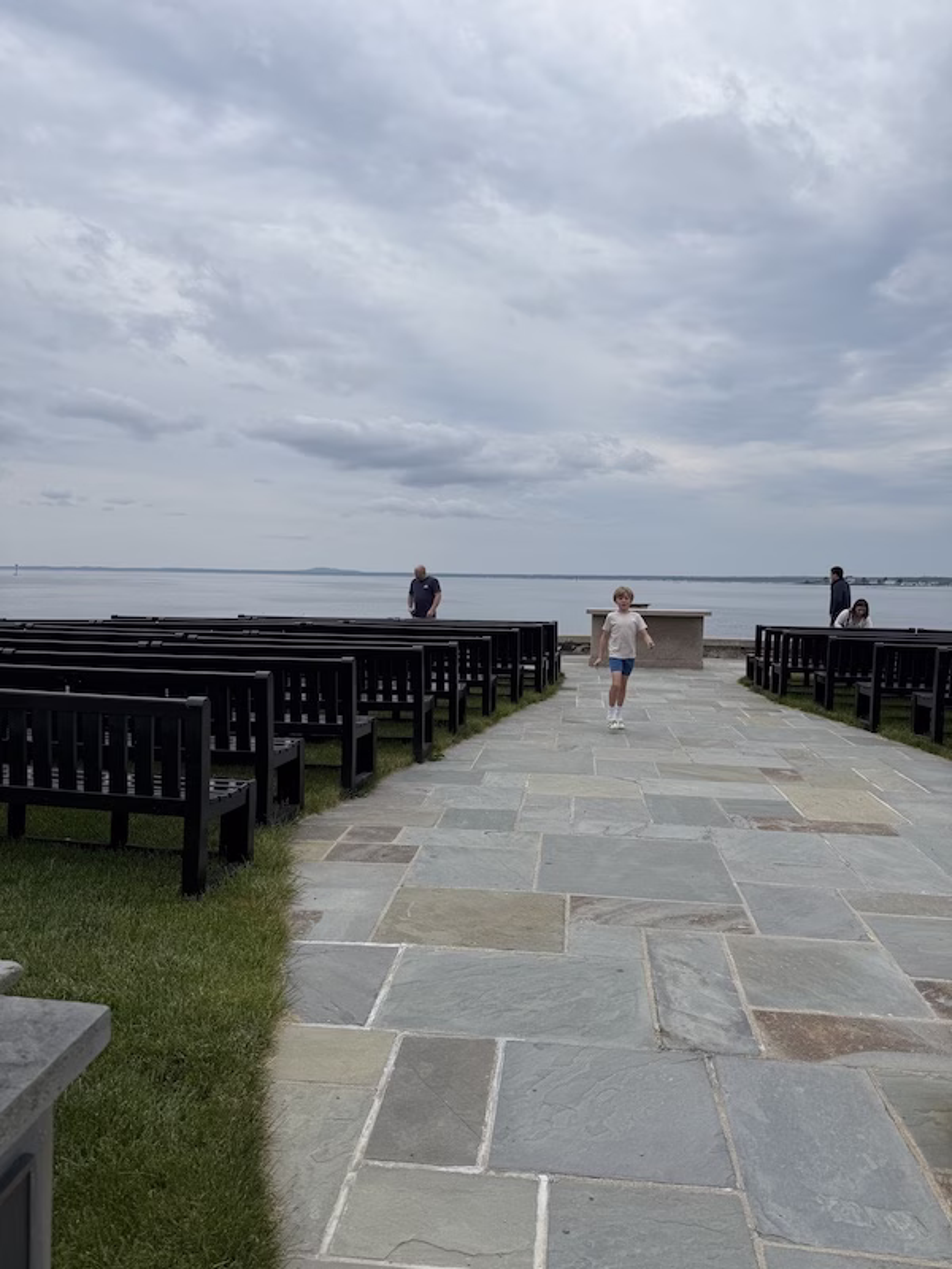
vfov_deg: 71.6
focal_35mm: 24
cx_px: 476
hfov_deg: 56.8
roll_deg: -1.1
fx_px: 880
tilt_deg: -3.2
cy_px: 634
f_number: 1.78
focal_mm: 6.76
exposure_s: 1/7353
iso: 80
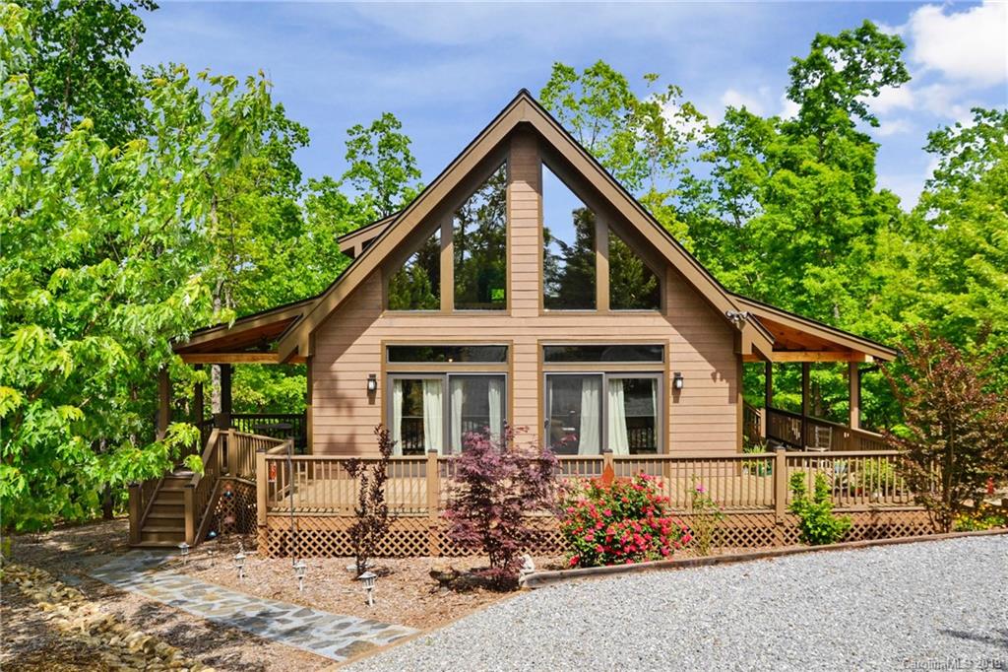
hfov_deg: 70.5
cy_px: 336
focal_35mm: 26
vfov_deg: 50.4
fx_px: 714
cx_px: 504
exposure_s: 1/200
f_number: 10
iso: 100
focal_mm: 17
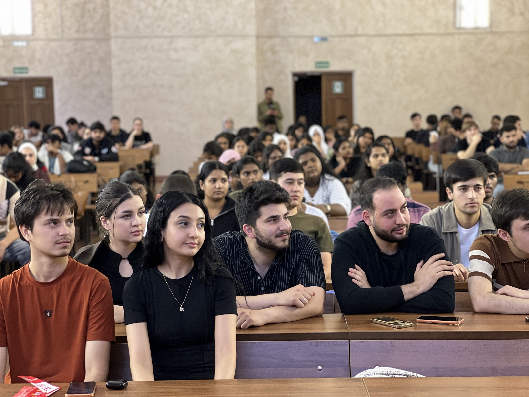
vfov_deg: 19.1
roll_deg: +1.2
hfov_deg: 25.3
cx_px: 264
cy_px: 198
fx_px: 1177
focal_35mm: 77
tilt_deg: -4.9
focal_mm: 9
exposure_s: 1/20
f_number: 2.8
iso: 320
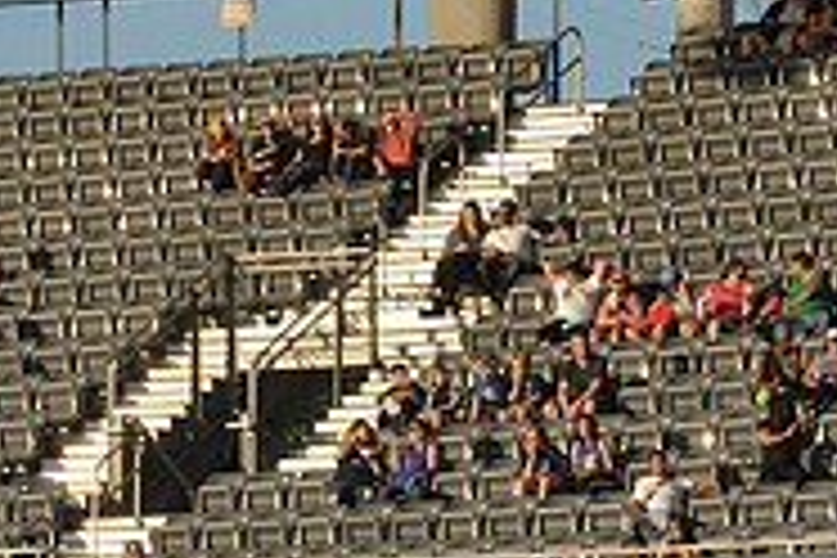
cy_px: 648
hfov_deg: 3.3
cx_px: -9
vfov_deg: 2.2
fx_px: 14460
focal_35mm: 622
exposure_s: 1/500
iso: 400
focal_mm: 200
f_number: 11
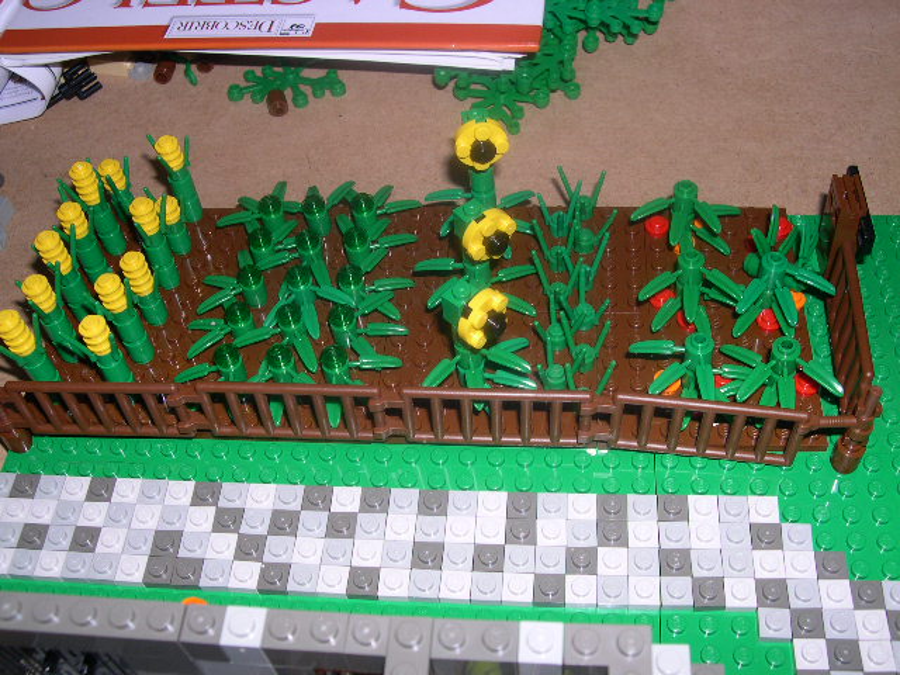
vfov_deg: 37.7
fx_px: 988
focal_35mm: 38
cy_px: 338
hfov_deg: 49.0
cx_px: 450
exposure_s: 1/60
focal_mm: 8
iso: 100
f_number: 7.6
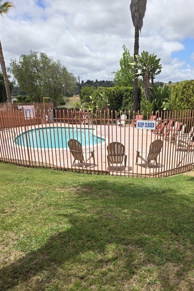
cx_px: 126
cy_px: 180
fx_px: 242
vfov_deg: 61.2
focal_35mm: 30
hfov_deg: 43.2
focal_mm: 5.4
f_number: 1.8
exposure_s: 1/1714
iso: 25
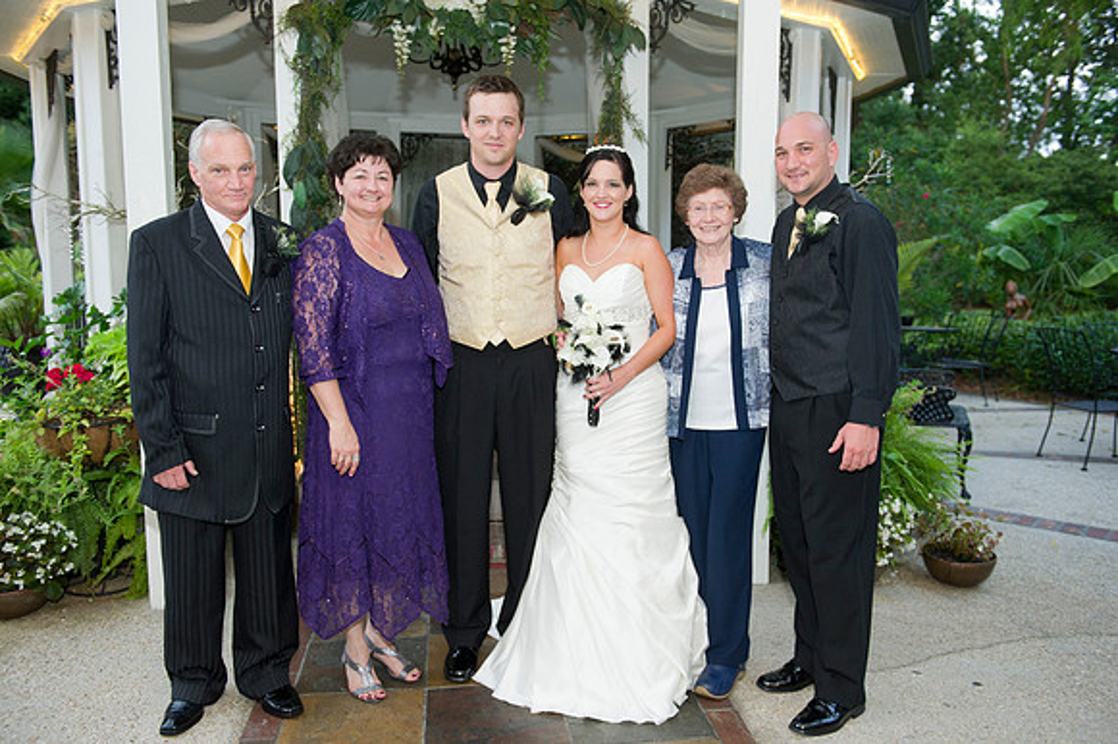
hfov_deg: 58.7
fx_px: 993
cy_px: 372
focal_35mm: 32
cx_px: 559
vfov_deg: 41.1
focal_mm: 32
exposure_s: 1/100
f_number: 3.5
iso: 800
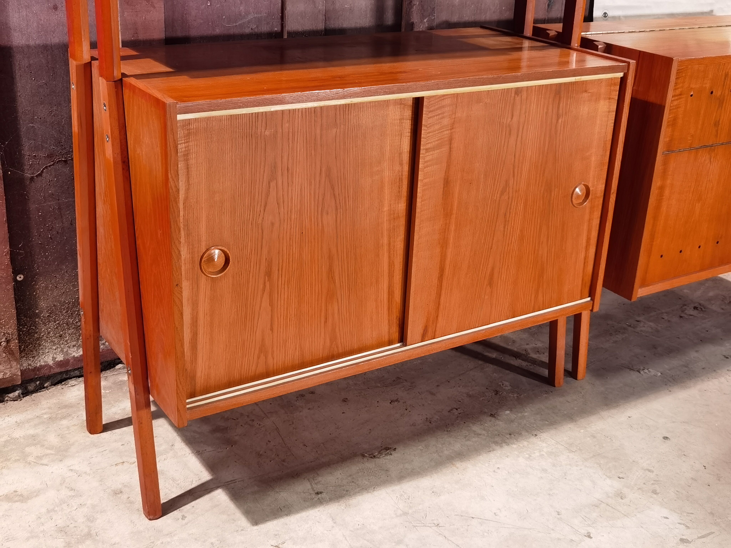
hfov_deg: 43.9
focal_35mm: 43
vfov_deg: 33.6
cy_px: 274
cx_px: 366
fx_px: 908
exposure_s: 1/33.3
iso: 320
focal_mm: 6.71
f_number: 1.9
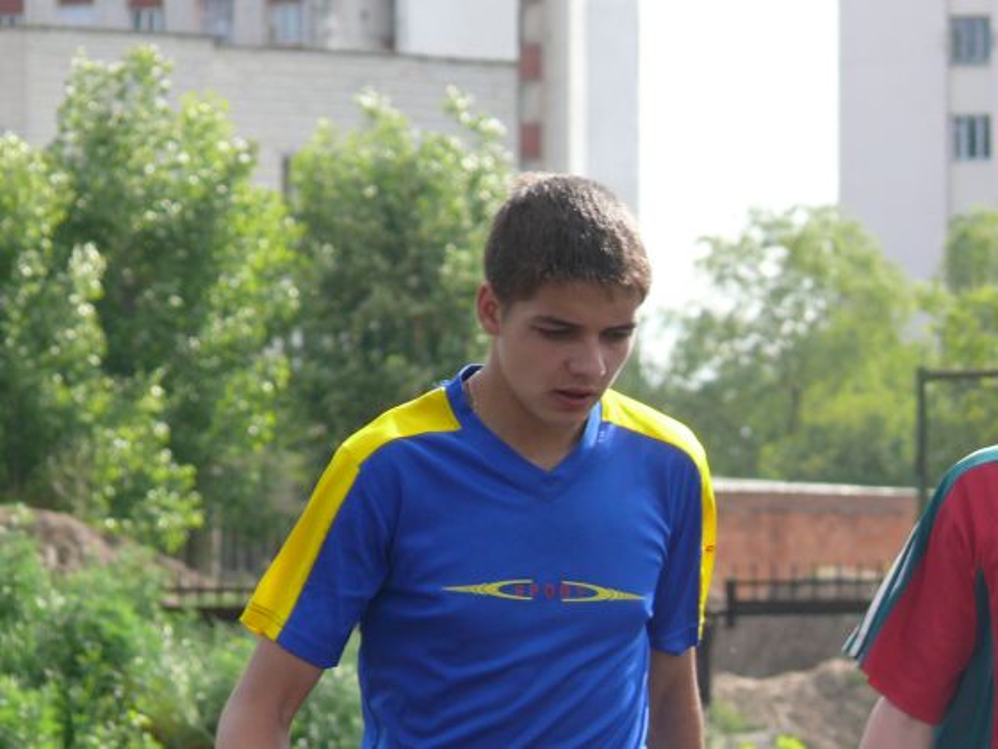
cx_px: 499
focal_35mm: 483
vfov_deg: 3.1
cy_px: 374
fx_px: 13925
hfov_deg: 4.1
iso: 100
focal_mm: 57.2
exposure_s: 1/250
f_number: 5
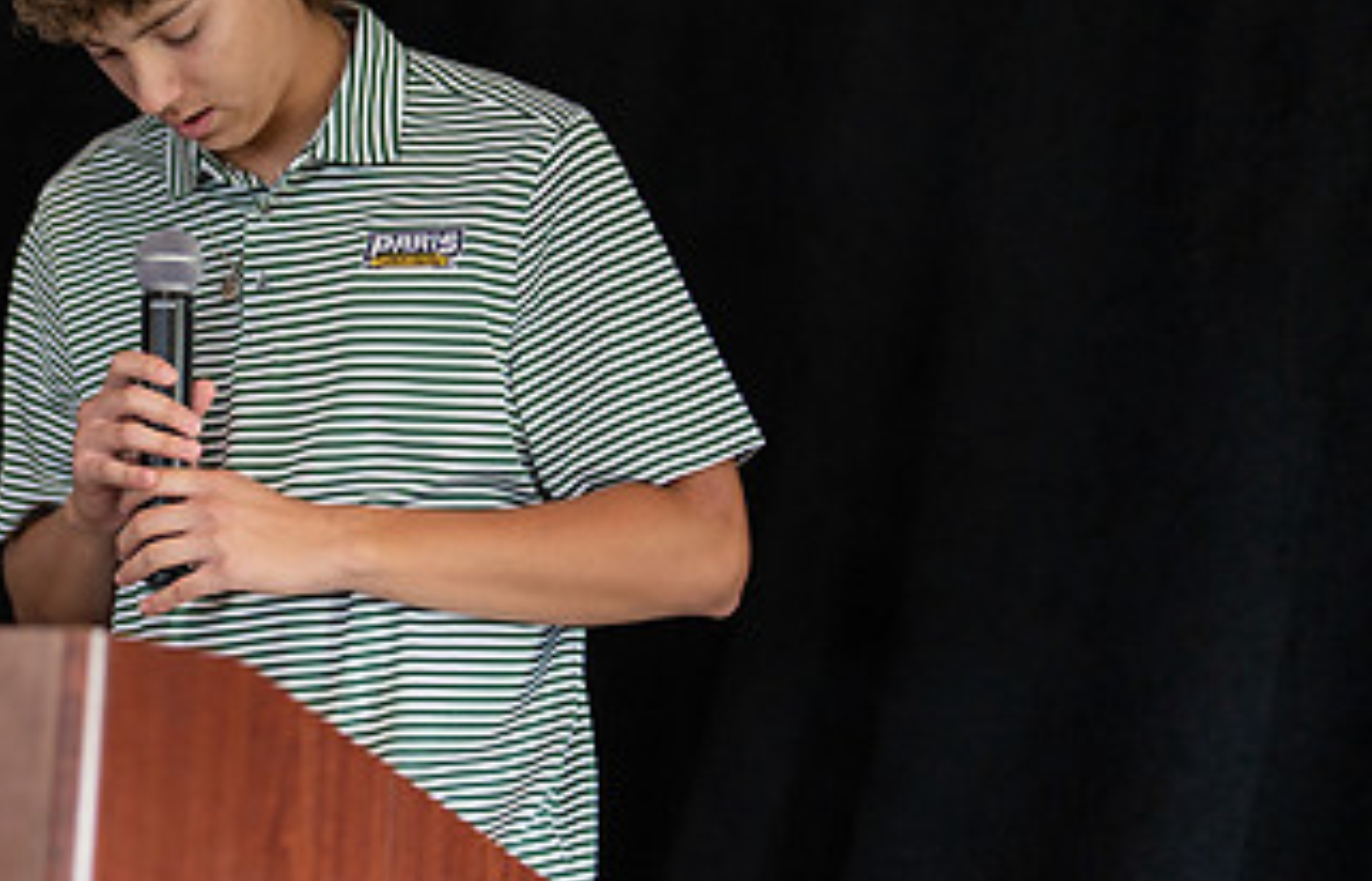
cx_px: 250
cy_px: 329
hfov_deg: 19.3
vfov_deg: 12.6
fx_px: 3994
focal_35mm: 106
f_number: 1.2
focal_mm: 50
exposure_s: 1/320
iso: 250
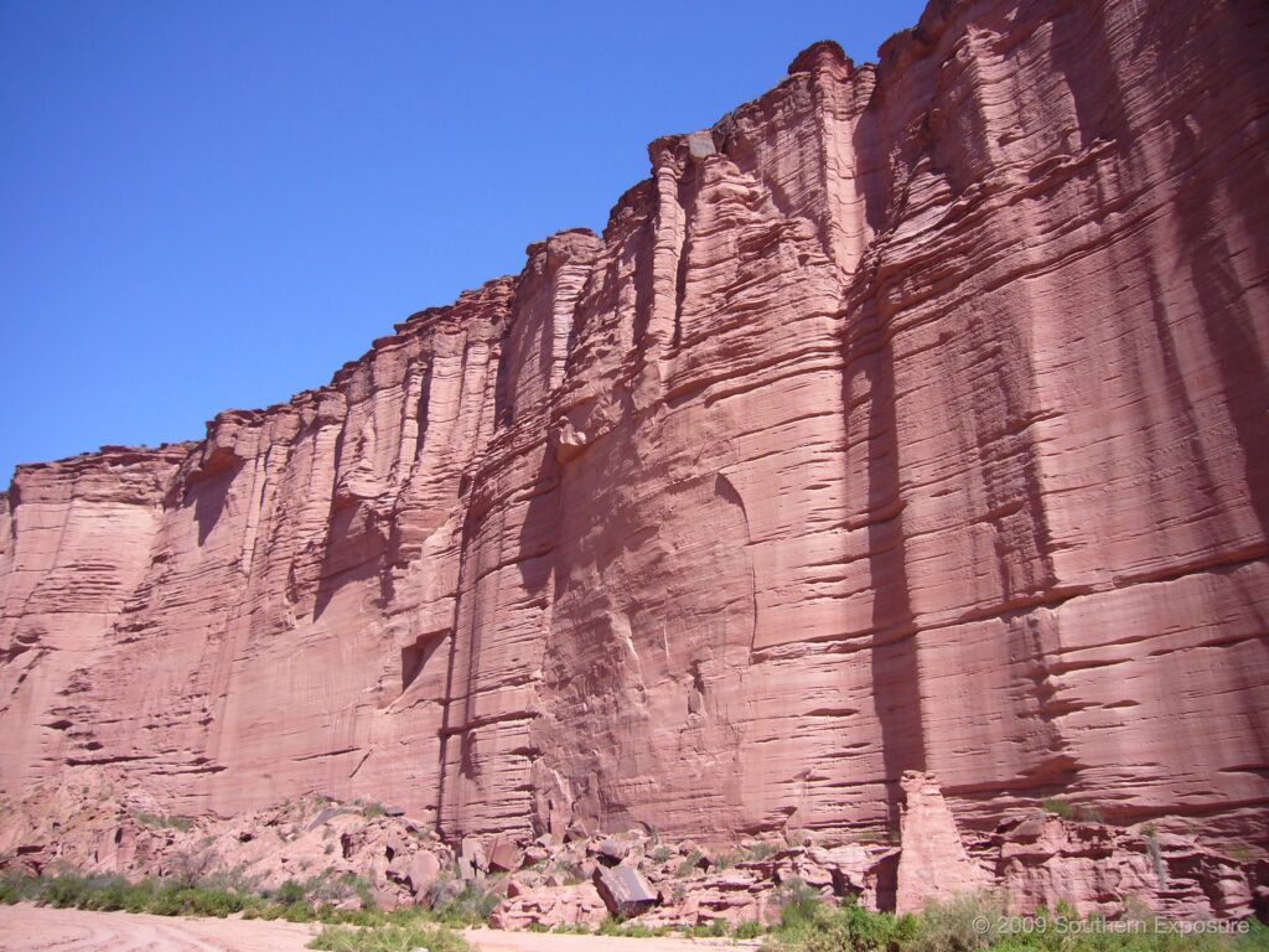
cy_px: 476
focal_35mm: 28
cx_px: 634
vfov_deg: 49.7
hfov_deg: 63.4
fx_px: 1026
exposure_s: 1/200
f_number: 5.6
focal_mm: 4.6
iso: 80
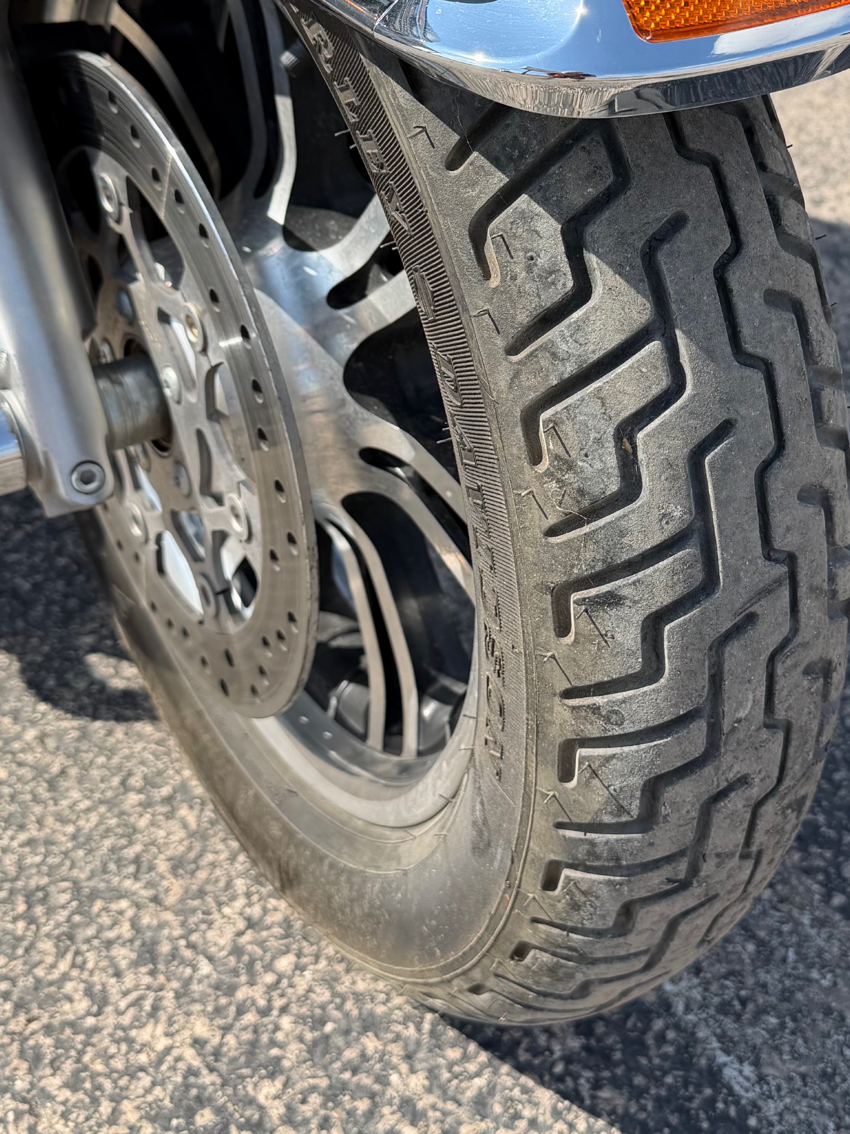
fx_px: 1506
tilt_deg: -30.1
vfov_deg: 40.5
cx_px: 622
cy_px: 340
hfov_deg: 31.0
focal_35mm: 46
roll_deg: -2.2
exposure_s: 1/2703
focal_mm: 6.76
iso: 80
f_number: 1.78
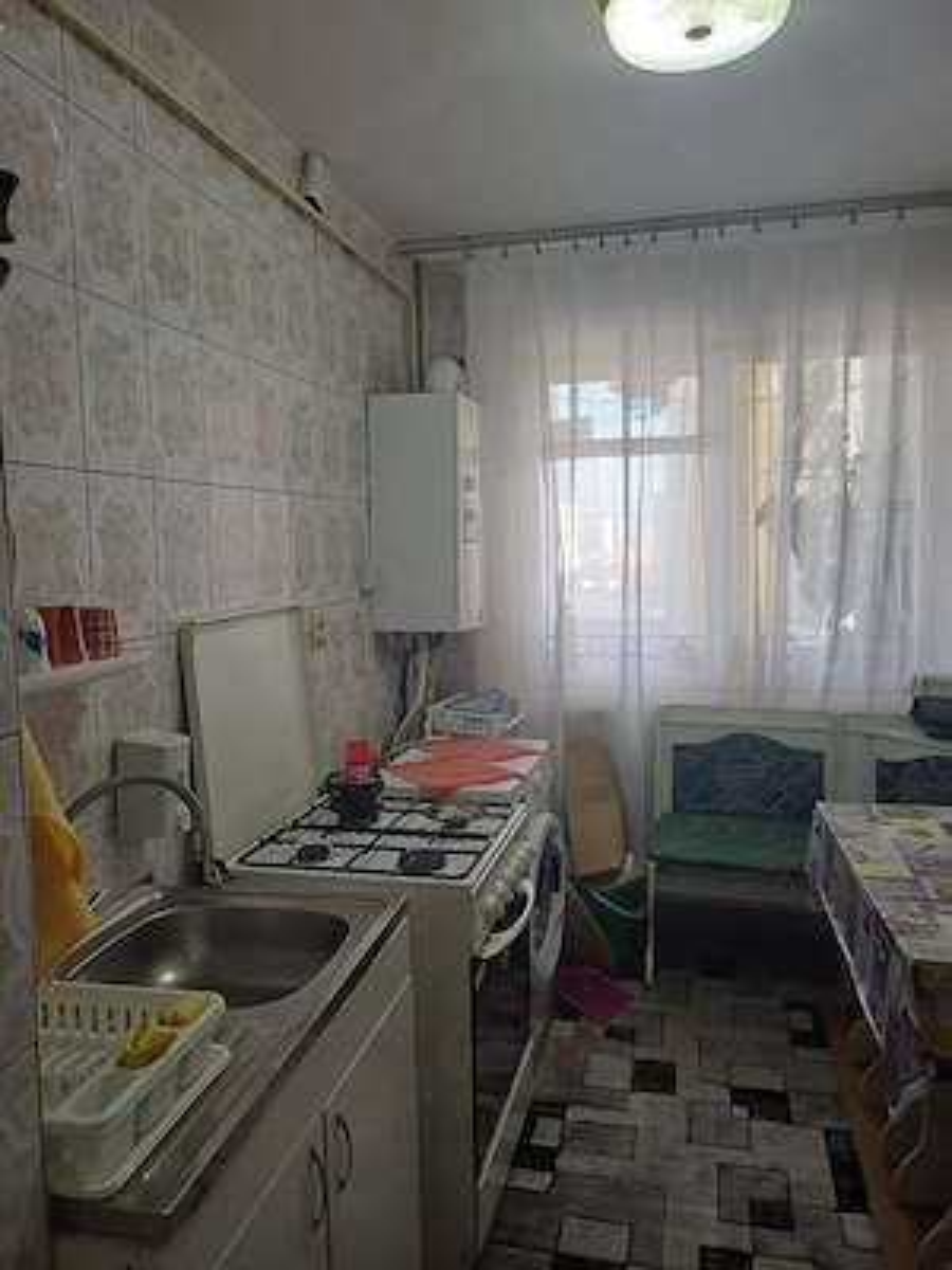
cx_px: 476
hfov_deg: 54.9
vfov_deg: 69.4
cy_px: 635
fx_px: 917
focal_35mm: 25
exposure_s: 1/50
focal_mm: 4.65
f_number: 1.8
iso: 125
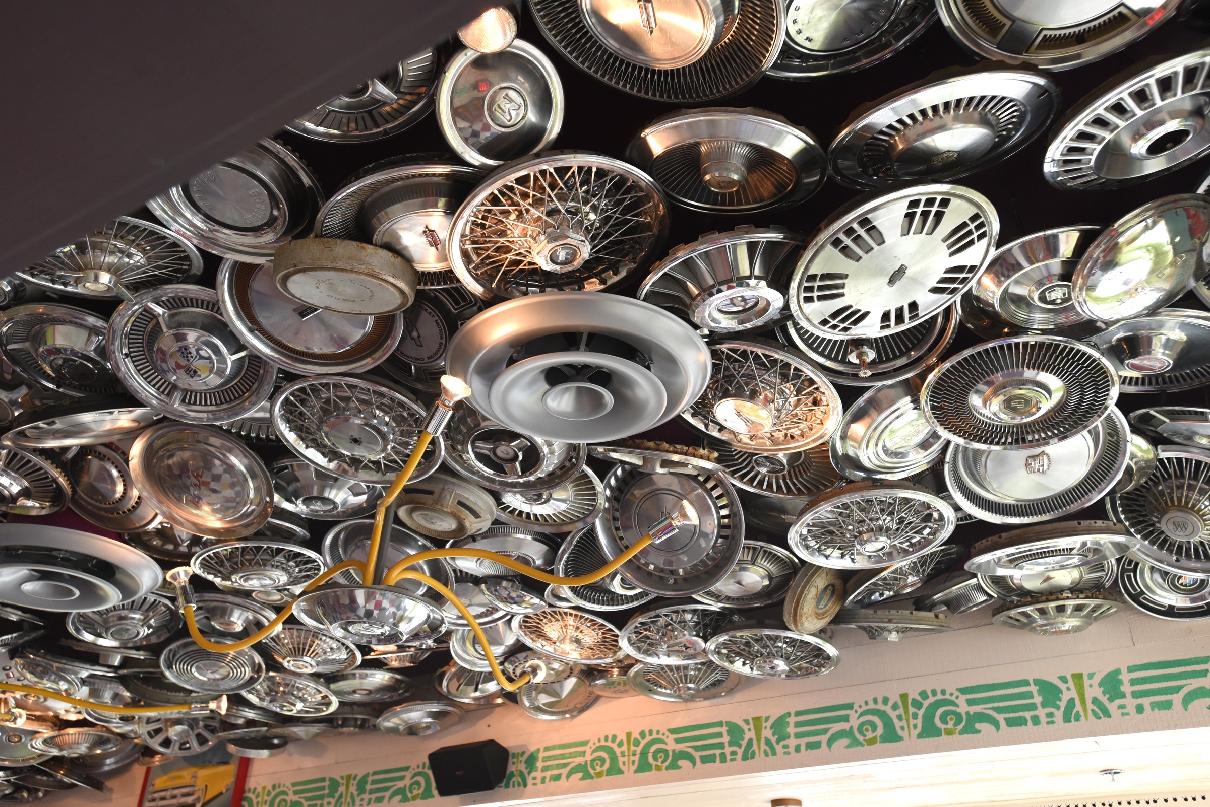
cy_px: 404
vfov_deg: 43.6
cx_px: 605
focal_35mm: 30
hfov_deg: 61.9
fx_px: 1009
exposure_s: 1/160
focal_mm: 30
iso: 1600
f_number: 5
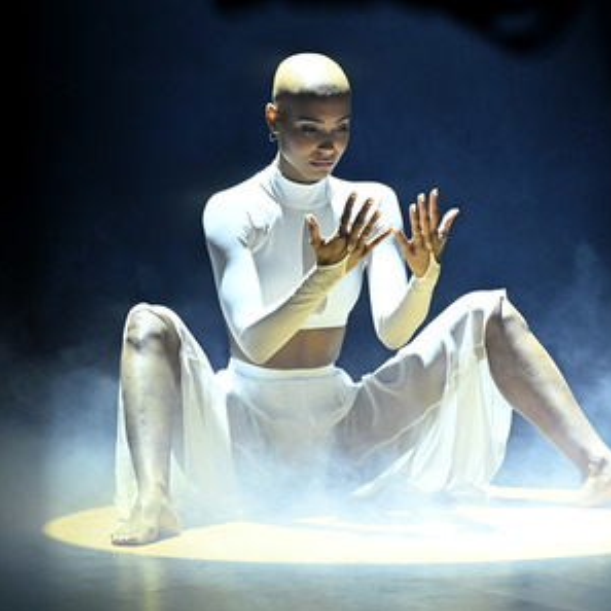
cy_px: 307
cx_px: 328
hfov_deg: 6.8
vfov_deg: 6.8
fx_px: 5152
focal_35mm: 258
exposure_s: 1/320
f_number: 3.5
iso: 1000
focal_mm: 200
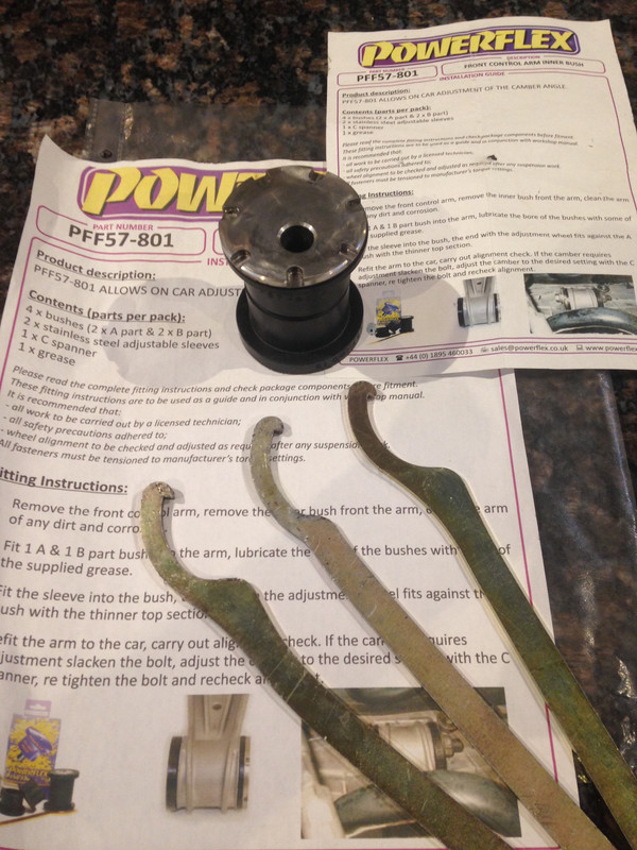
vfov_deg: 55.4
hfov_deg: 42.9
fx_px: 810
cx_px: 318
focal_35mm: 33
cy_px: 425
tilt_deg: -60.9
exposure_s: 1/20
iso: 100
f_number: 2.4
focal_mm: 4.12
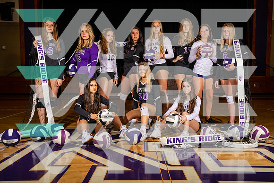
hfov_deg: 51.9
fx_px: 282
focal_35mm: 37
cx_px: 137
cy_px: 92
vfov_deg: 36.0
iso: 100
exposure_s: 1/125
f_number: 8
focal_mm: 37
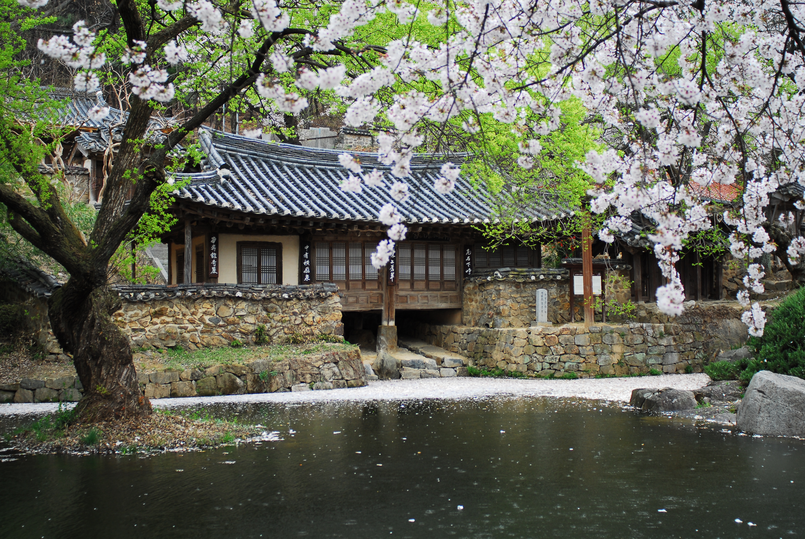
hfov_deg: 46.3
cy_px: 270
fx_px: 940
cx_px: 402
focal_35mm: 42
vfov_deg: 32.0
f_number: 4
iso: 200
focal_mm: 28
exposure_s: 1/160
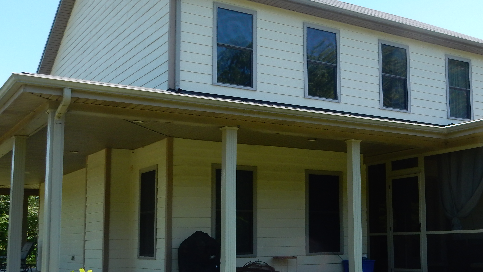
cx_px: 343
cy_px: 159
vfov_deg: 23.9
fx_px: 640
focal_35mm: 50
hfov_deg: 40.5
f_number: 4
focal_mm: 5.4
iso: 125
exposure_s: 1/400
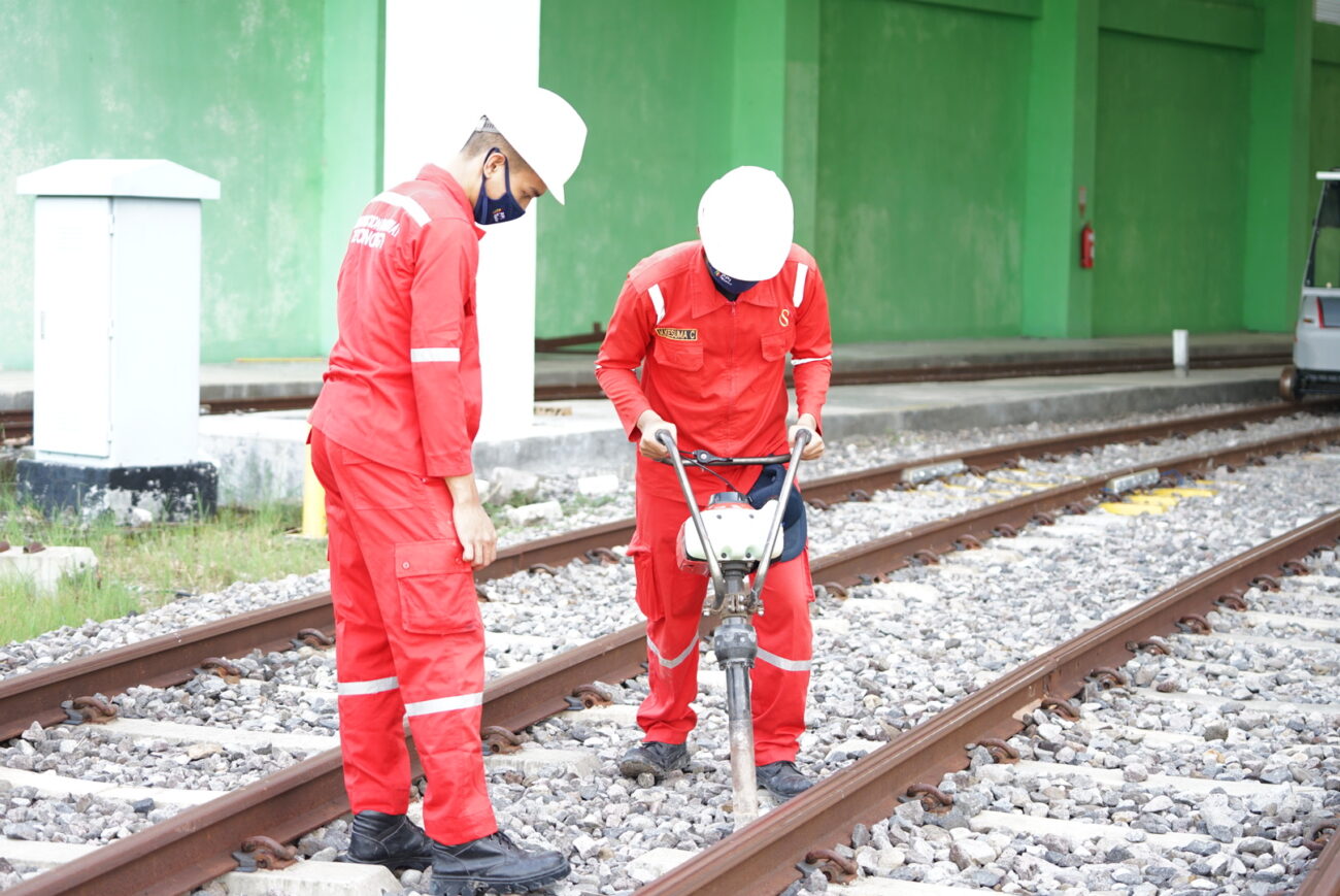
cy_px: 448
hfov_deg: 27.0
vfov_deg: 18.2
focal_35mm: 75
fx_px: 2794
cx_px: 670
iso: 500
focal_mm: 75
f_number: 4
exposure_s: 1/200
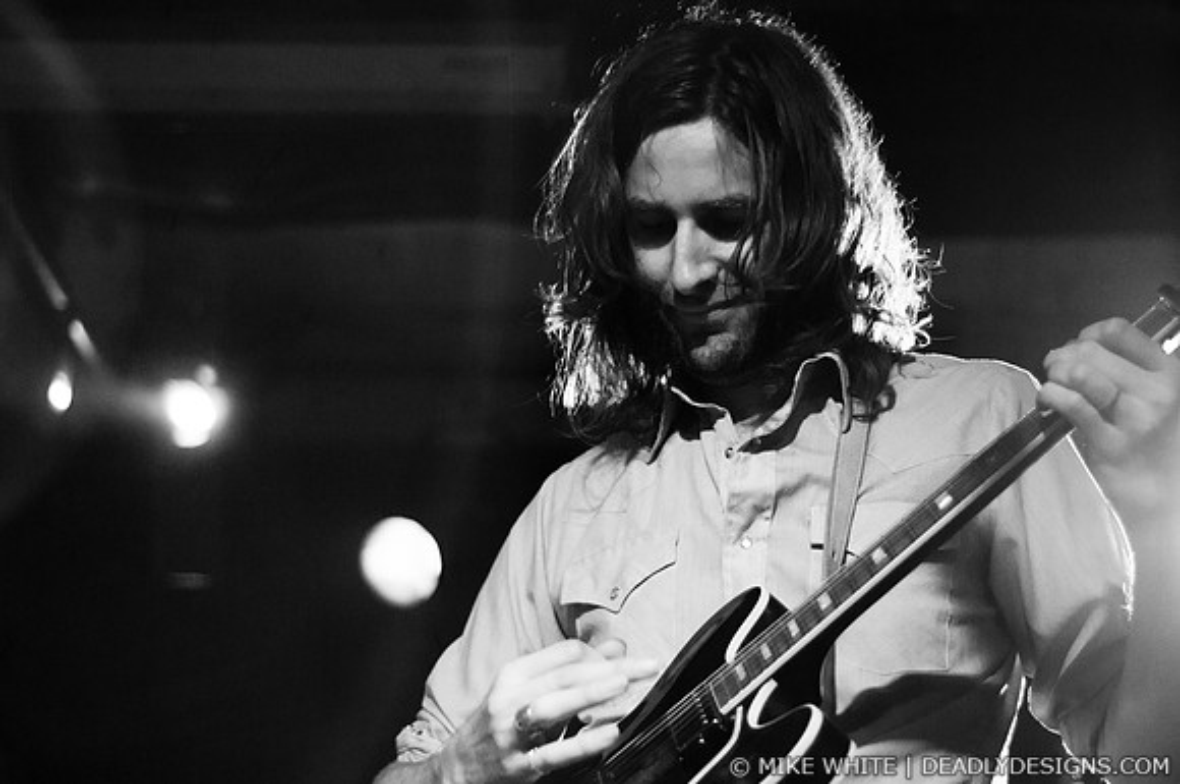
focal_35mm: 75
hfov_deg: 27.0
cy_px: 392
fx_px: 2455
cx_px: 590
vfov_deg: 18.1
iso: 1000
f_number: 1.8
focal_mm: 50
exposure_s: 1/60
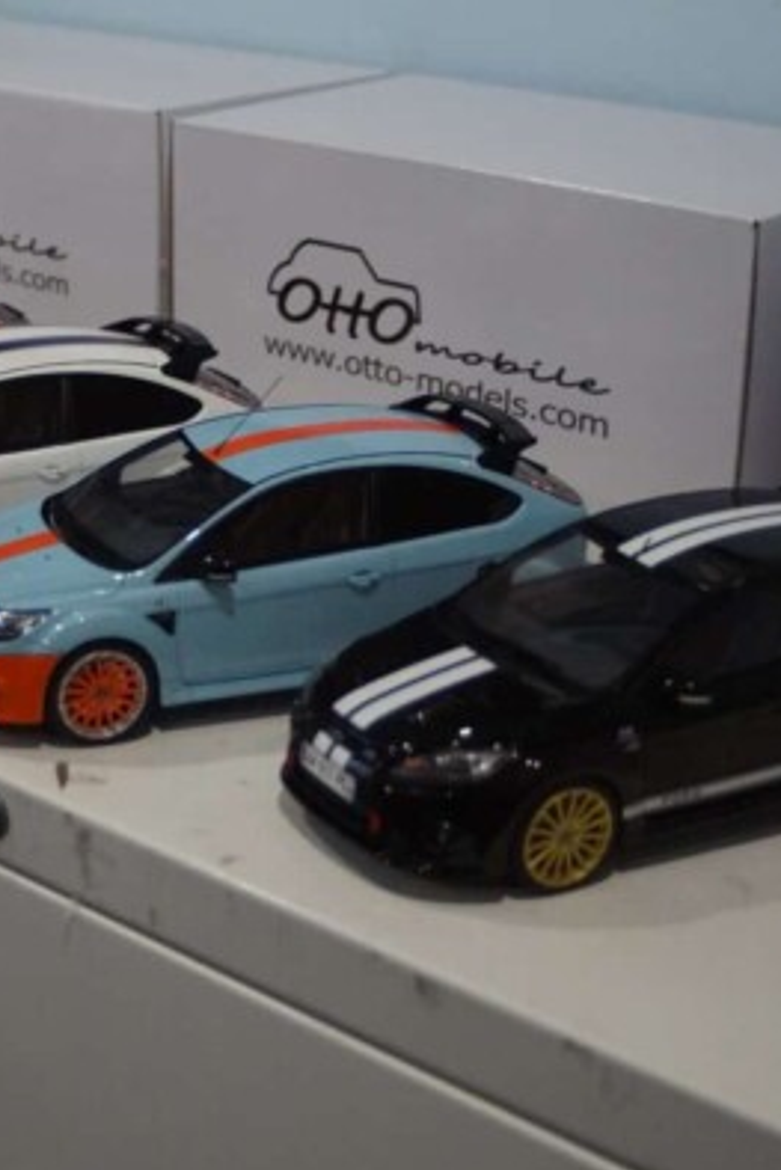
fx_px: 2081
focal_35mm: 64
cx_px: 187
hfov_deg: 21.1
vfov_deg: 31.4
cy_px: 591
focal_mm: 28
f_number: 3.5
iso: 2500
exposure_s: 1/160
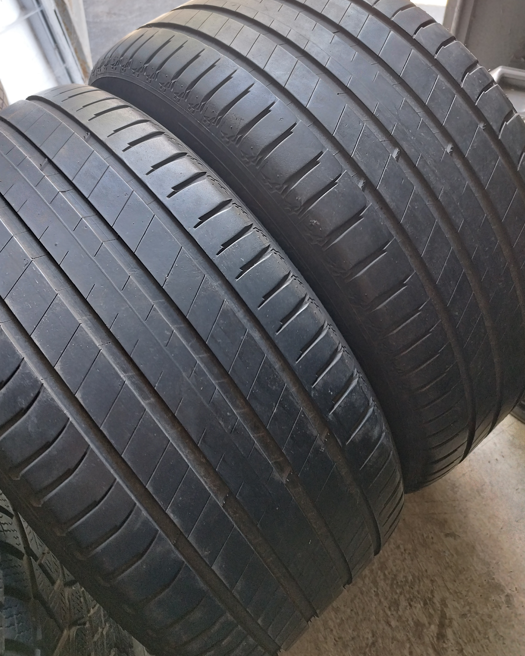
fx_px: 524
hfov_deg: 53.2
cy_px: 299
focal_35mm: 27
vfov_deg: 64.0
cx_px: 255
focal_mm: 5.95
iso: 660
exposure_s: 1/33.3
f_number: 1.89
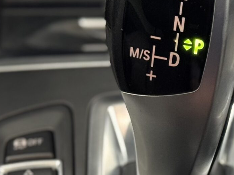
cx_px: 237
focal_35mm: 176
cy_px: 183
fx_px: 1190
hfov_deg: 11.1
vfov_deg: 8.4
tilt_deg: -56.2
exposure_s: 1/40
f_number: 1.78
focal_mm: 6.76
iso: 200
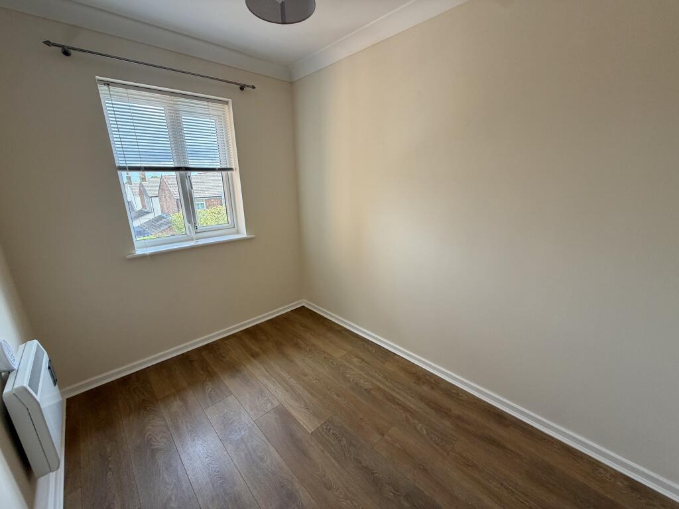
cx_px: 340
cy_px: 254
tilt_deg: -16.0
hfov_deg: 102.1
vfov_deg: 85.7
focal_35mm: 14
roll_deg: +1.9
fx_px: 275
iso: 125
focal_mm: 2.22
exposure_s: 1/121
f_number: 2.2
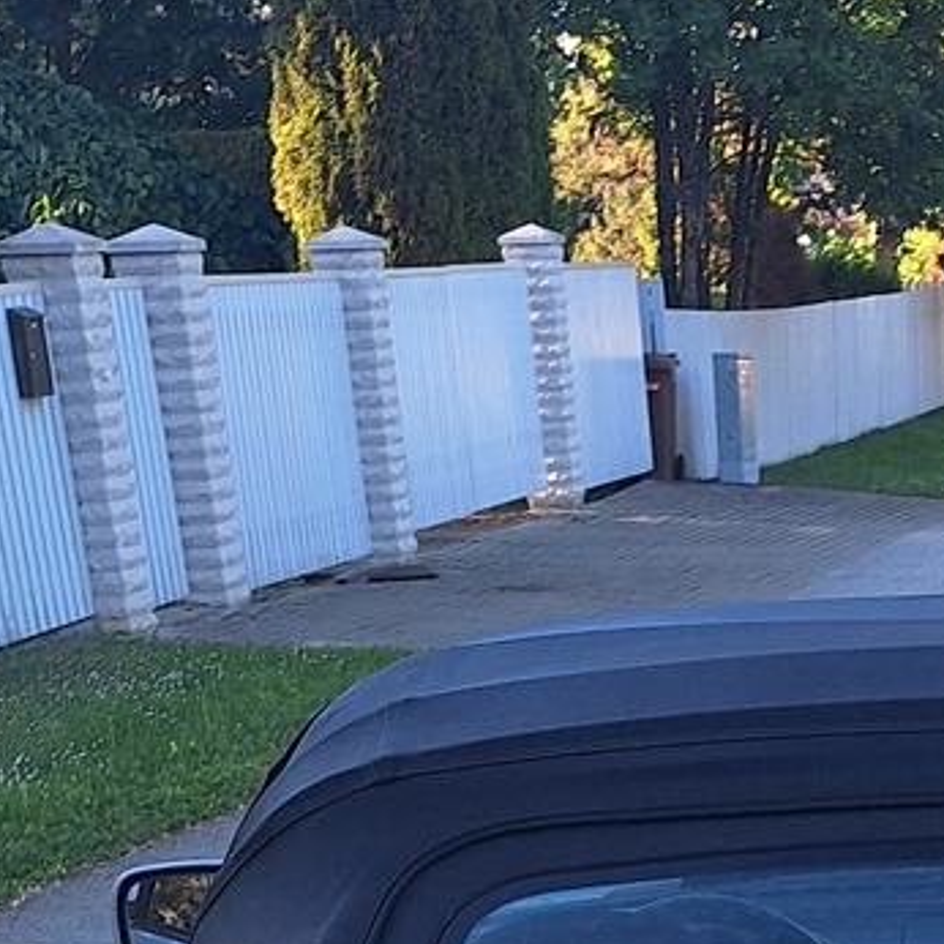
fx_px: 2900
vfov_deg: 14.3
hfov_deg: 17.9
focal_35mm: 94
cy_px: 2074
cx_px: 1007
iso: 40
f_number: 1.8
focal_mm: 5.54
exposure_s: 1/240
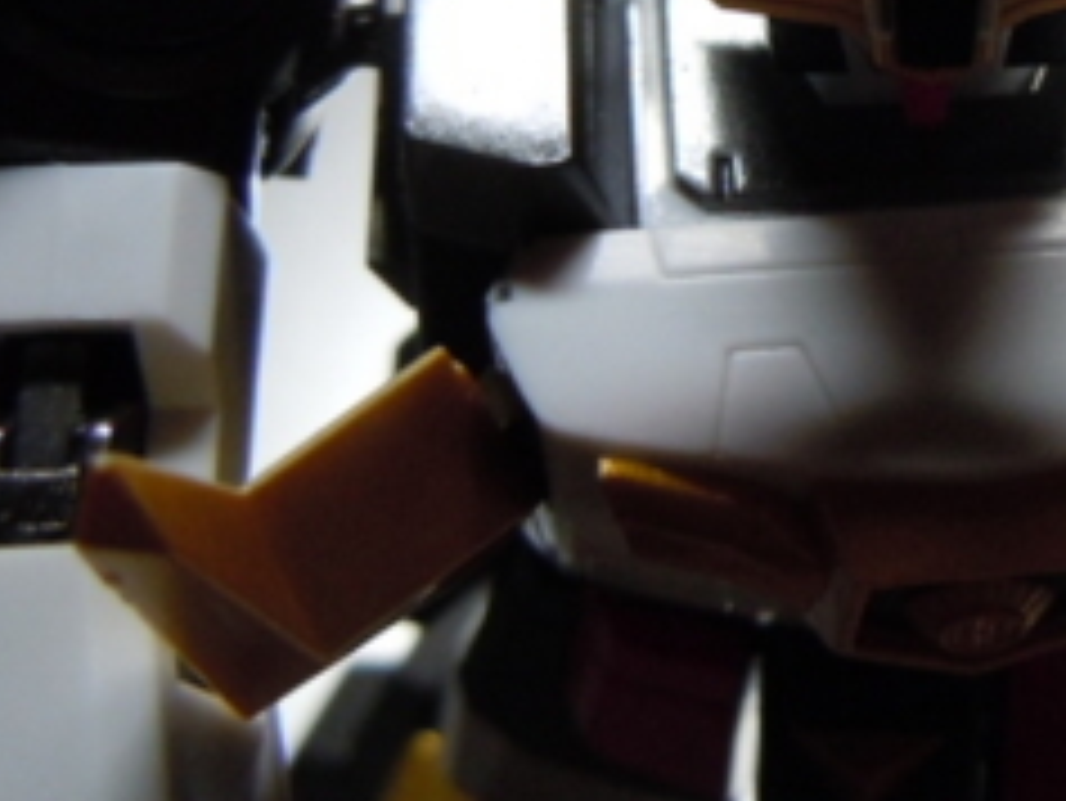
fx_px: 2342
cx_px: 1008
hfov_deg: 24.7
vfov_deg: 19.0
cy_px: 50
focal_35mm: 76
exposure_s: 1/60
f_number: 3.5
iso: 250
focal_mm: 5.4
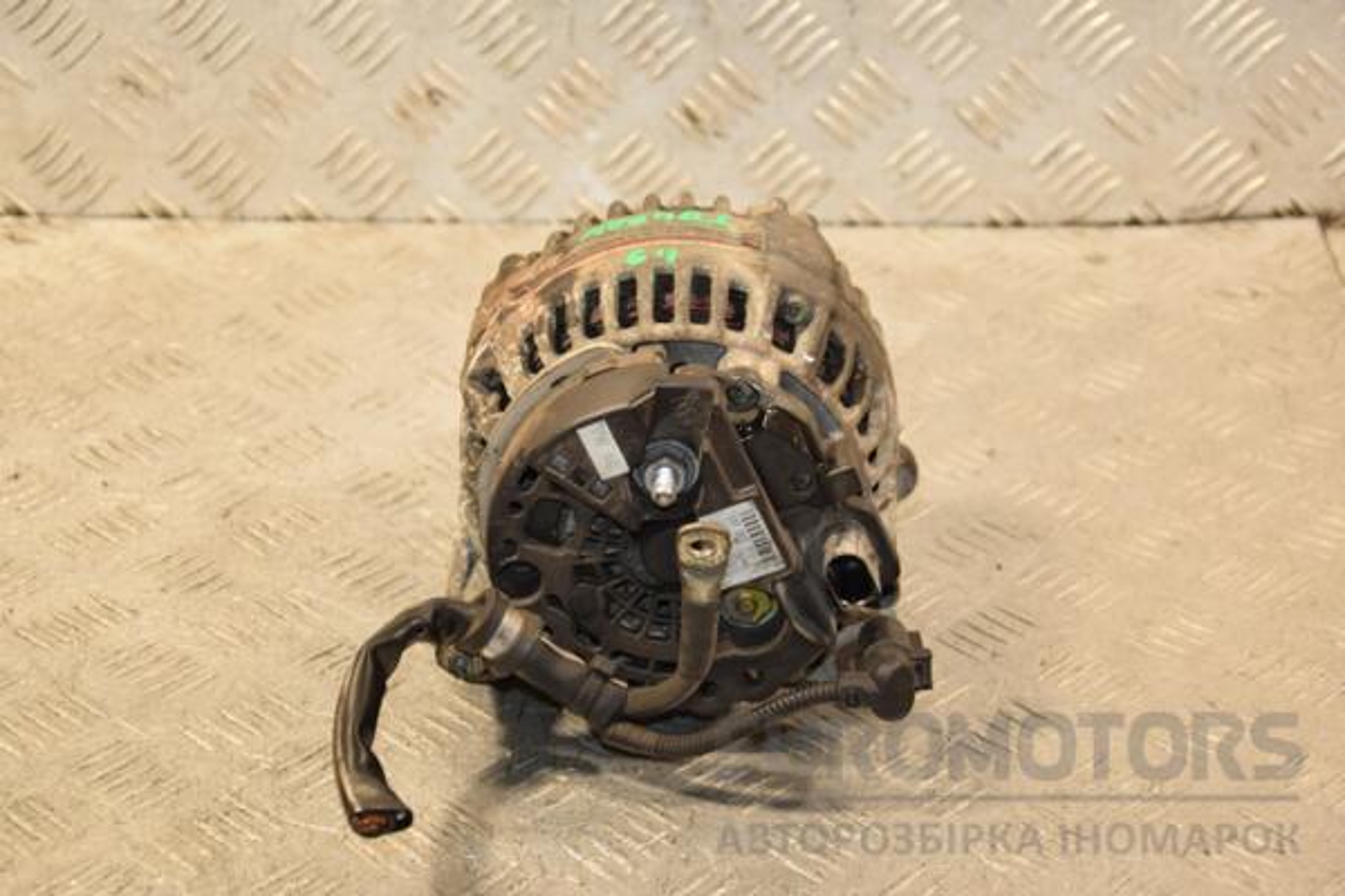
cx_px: 672
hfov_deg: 23.4
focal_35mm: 87
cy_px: 448
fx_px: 3250
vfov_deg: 15.7
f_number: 5
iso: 800
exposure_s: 1/125
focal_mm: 58
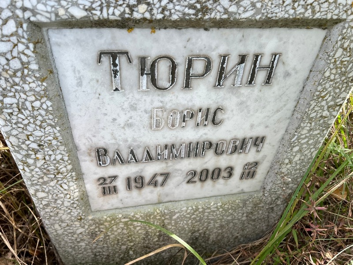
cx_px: 176
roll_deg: -2.7
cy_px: 132
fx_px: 265
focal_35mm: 26
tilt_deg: -41.9
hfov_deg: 67.3
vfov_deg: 53.1
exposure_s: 1/533
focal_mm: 5.7
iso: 50
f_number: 1.5
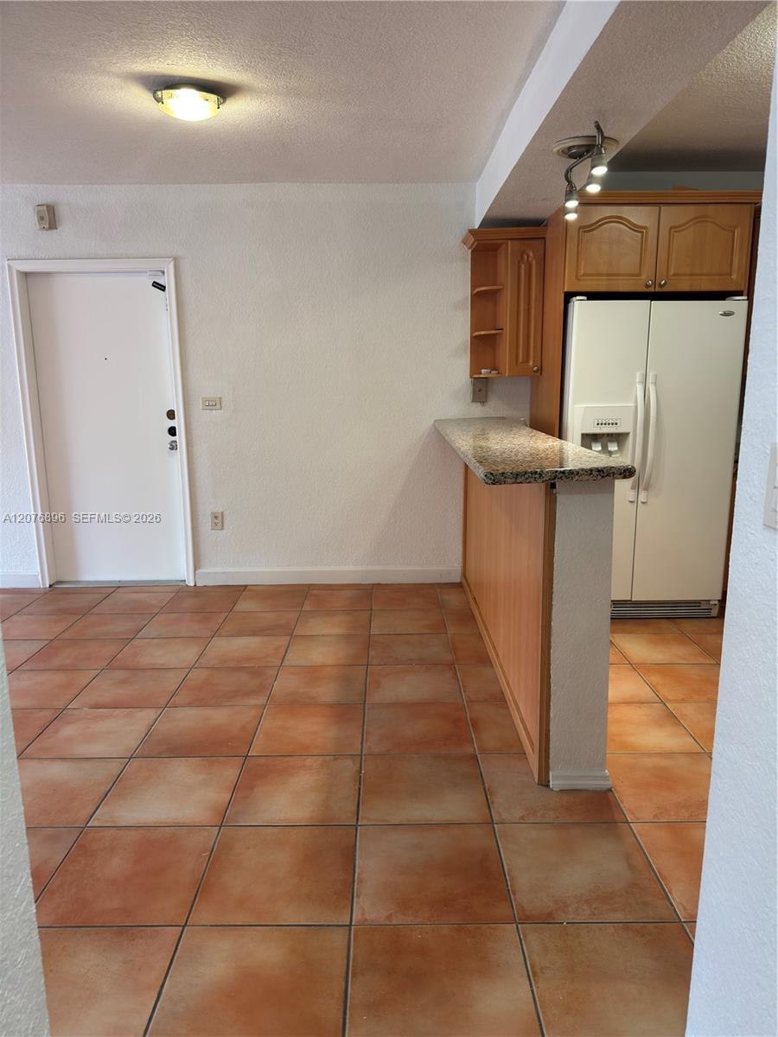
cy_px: 518
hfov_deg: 56.8
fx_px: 719
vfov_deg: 71.6
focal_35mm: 24
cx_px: 389
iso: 125
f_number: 1.78
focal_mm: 6.76
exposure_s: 1/60
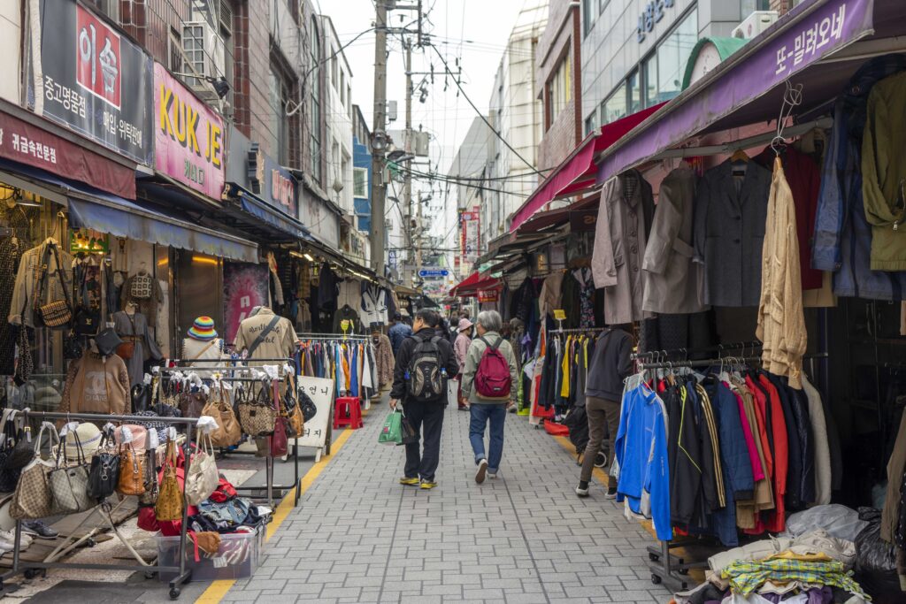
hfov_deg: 50.7
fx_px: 956
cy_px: 302
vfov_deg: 35.1
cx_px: 453
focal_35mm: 38
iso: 50
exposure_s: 1/160
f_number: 4
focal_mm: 38
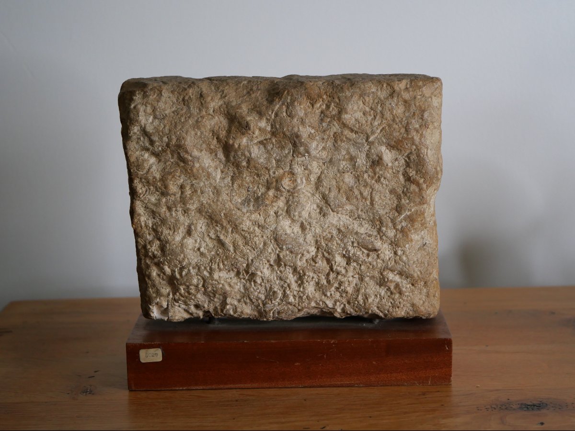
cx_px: 288
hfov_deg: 32.2
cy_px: 216
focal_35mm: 60
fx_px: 997
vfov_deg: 24.4
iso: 800
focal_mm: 30
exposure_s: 1/60
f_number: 2.8
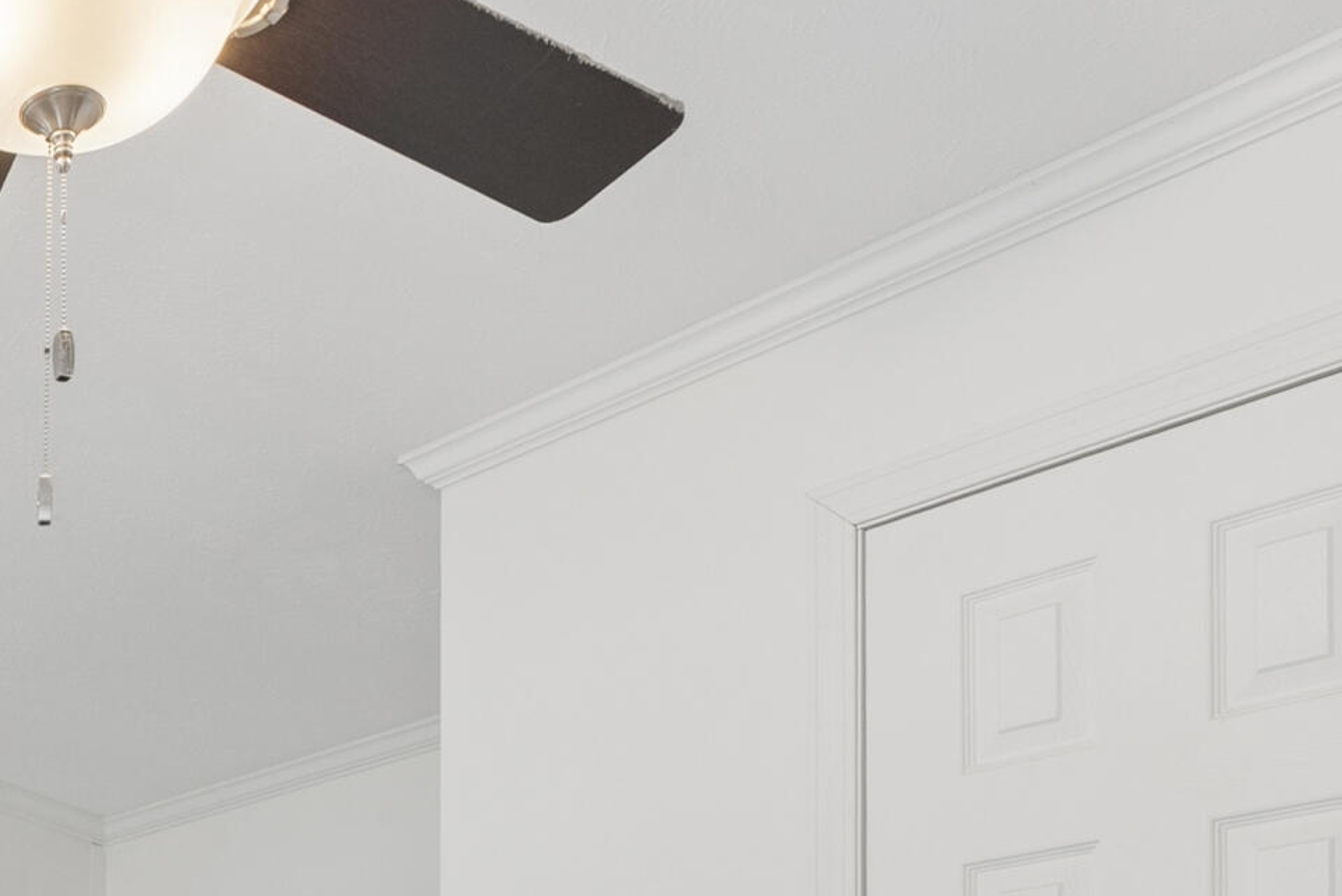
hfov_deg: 33.4
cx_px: -207
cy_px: 1316
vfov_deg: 22.5
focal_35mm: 50
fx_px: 1865
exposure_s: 1/80
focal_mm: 16
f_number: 7.1
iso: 640
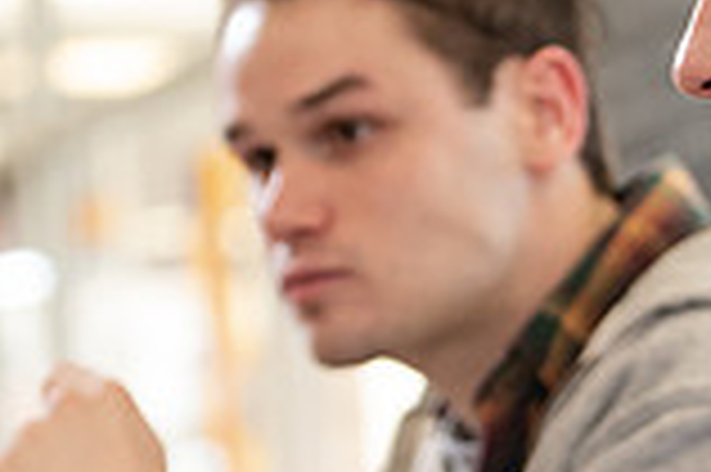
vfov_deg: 5.3
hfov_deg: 8.0
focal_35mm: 257
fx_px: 5070
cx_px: 724
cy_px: 465
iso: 1000
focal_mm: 70
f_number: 3.2
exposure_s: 1/160
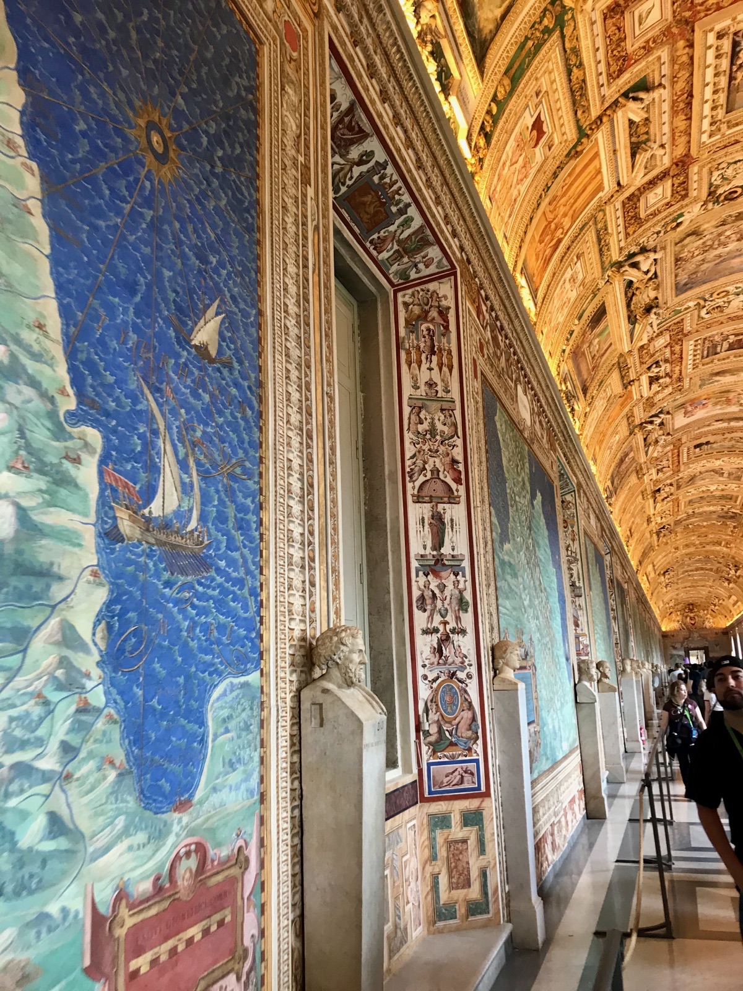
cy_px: 496
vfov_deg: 63.4
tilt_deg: +15.9
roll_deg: +1.8
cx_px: 372
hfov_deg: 49.7
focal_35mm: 28
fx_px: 801
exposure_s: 1/20
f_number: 1.8
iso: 40
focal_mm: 3.99
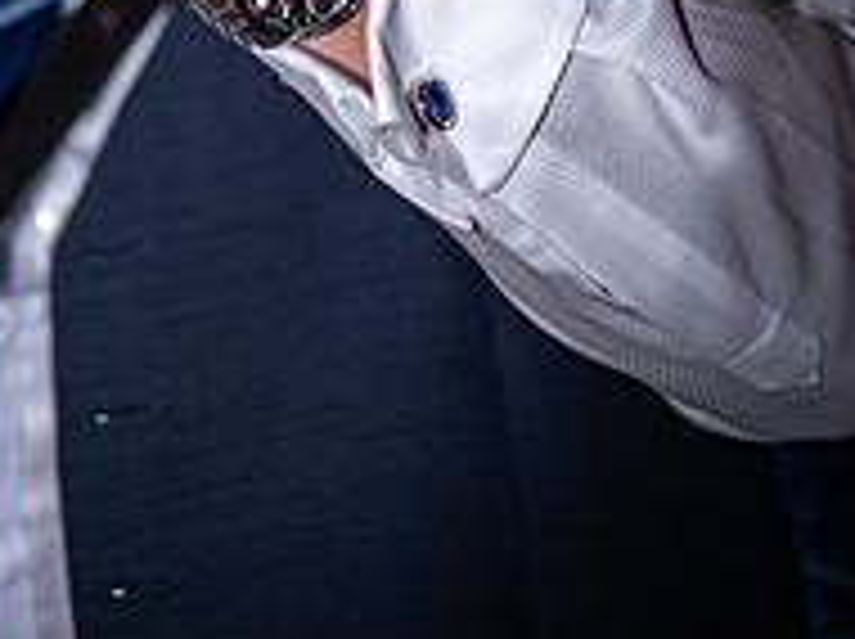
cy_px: -310
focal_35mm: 204
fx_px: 5032
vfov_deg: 7.2
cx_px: 218
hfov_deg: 9.7
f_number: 1.2
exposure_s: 1/25
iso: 100
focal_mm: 43
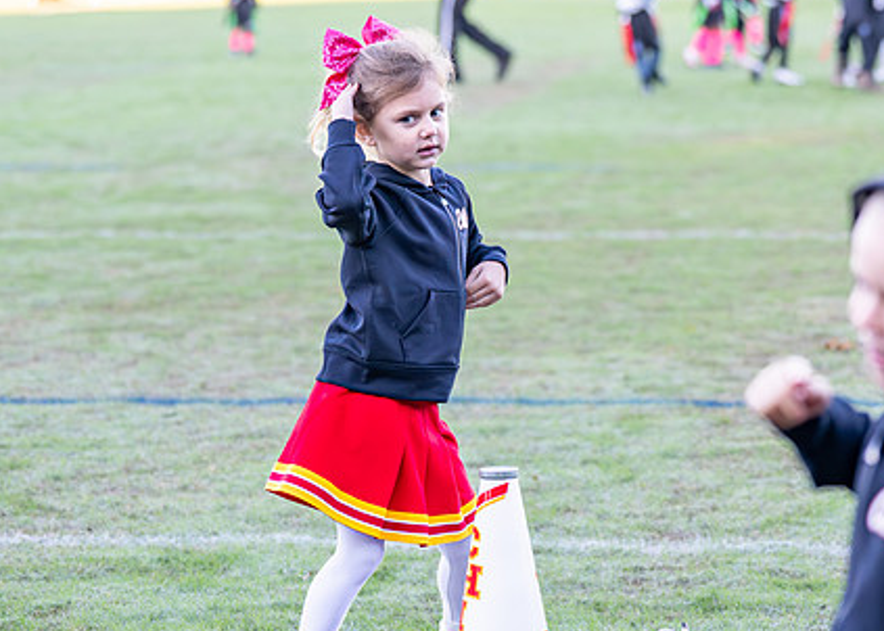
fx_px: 4041
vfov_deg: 8.9
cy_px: 246
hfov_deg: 12.5
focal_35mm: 161
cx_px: 416
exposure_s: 1/1250
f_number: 2.8
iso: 1600
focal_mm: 81
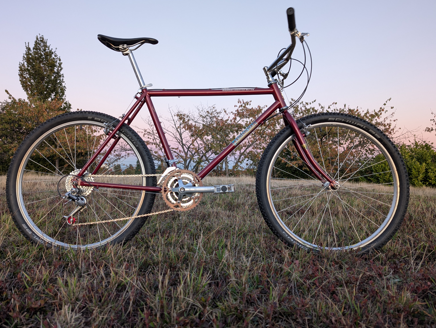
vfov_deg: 55.0
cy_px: 161
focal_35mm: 25
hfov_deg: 69.3
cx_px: 210
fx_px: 315
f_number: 1.68
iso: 30
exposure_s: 1/23.8
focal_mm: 6.9
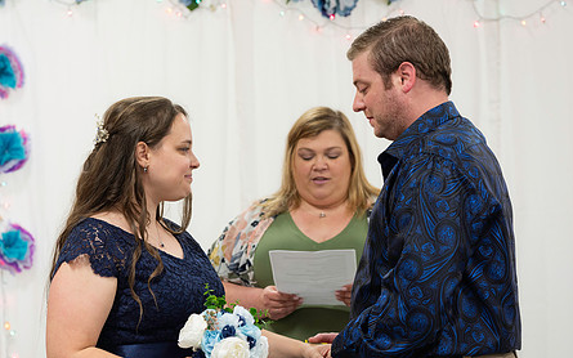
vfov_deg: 11.6
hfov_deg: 18.4
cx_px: 209
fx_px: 1764
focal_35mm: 113
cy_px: 208
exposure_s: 1/125
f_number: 3.5
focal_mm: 85
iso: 640
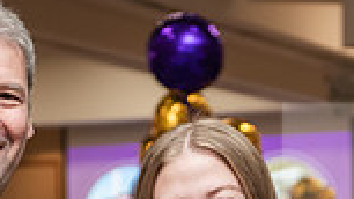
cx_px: 213
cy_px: 383
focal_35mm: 222
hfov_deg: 9.7
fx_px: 2083
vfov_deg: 5.4
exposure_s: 1/200
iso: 1600
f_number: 3.5
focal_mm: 56
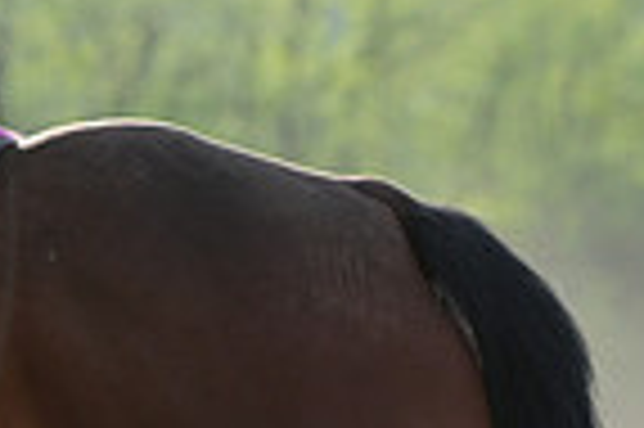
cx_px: -518
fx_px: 11597
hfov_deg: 3.2
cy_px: 232
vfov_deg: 2.1
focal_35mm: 649
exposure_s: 1/1600
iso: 1000
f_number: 5
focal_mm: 160
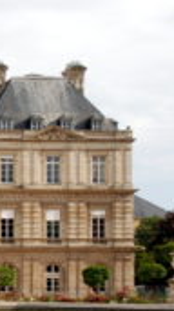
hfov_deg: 8.3
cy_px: 256
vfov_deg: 16.0
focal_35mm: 134
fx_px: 1097
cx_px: -254
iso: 100
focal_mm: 29
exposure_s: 1/100
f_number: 10
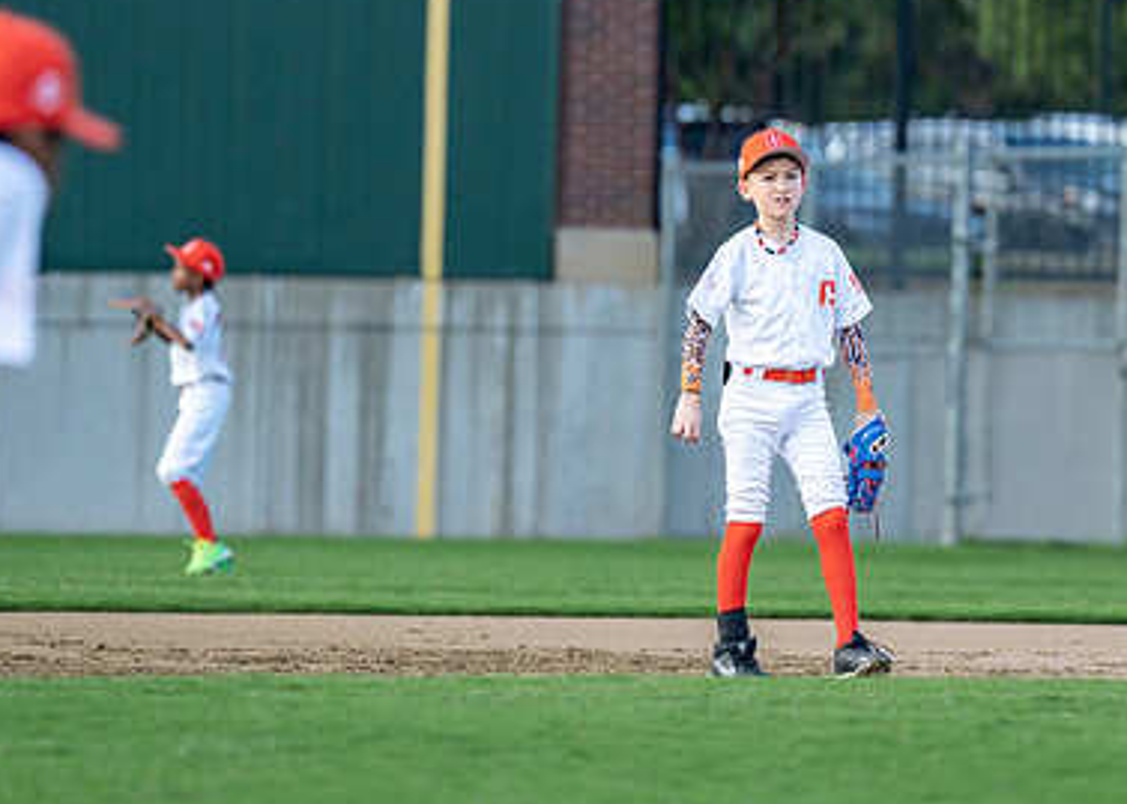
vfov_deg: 3.7
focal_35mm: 393
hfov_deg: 5.1
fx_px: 12575
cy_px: 360
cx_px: 815
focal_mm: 200
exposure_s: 1/2000
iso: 800
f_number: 2.8
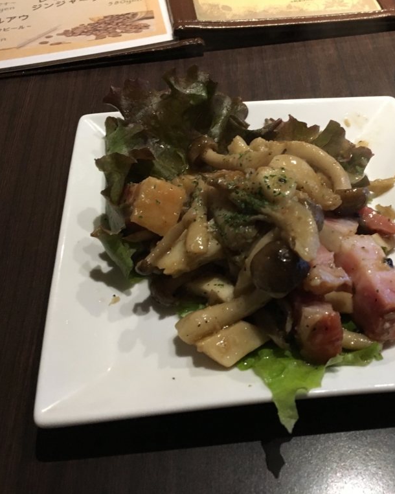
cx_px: 254
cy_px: 247
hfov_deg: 38.8
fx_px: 556
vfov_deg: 47.9
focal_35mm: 38
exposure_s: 1/15
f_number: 2.2
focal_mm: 4.15
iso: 200
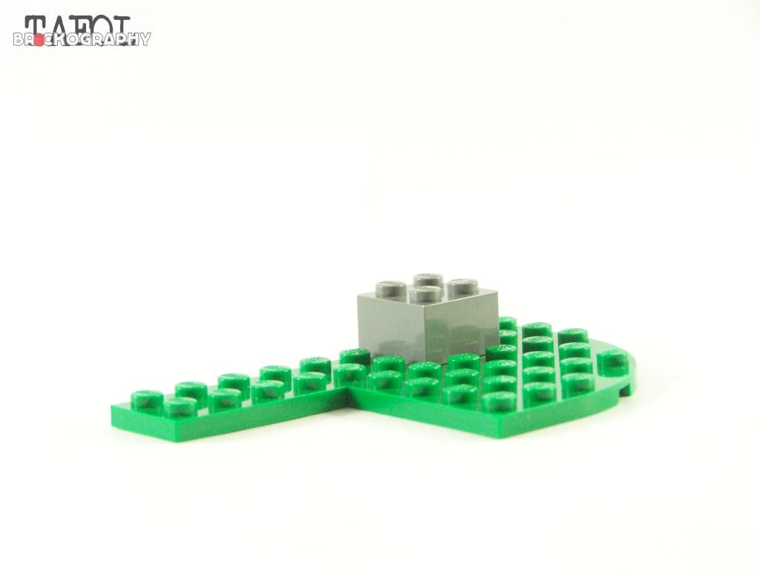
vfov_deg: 14.1
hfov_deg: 18.7
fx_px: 2305
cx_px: 380
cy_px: 285
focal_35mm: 105
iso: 400
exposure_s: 1/60
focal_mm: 17.5
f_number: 3.6
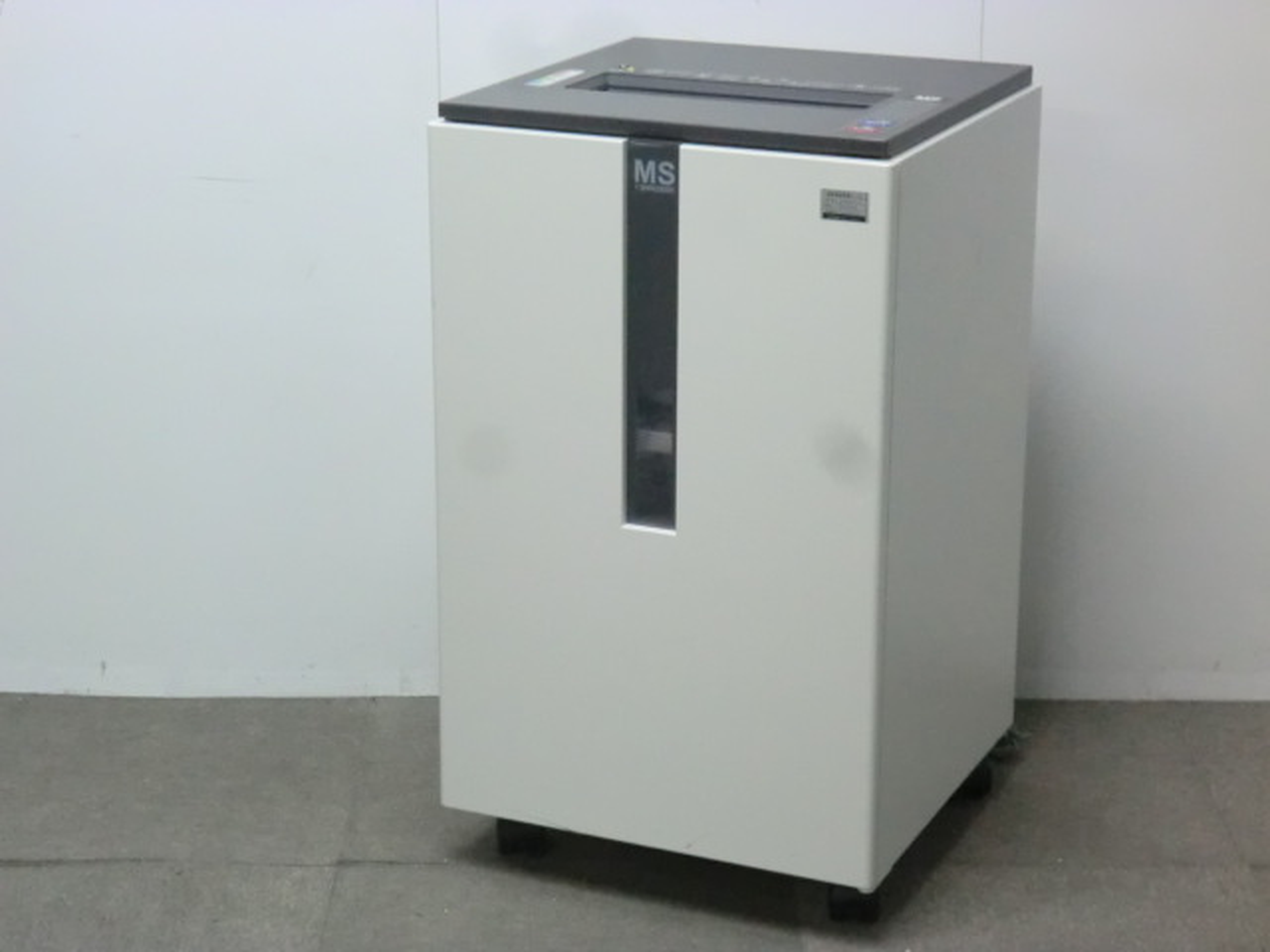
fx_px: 2825
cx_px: 635
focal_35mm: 77
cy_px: 476
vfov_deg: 19.1
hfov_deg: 25.3
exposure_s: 1/25
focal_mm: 13.9
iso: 800
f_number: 5.9
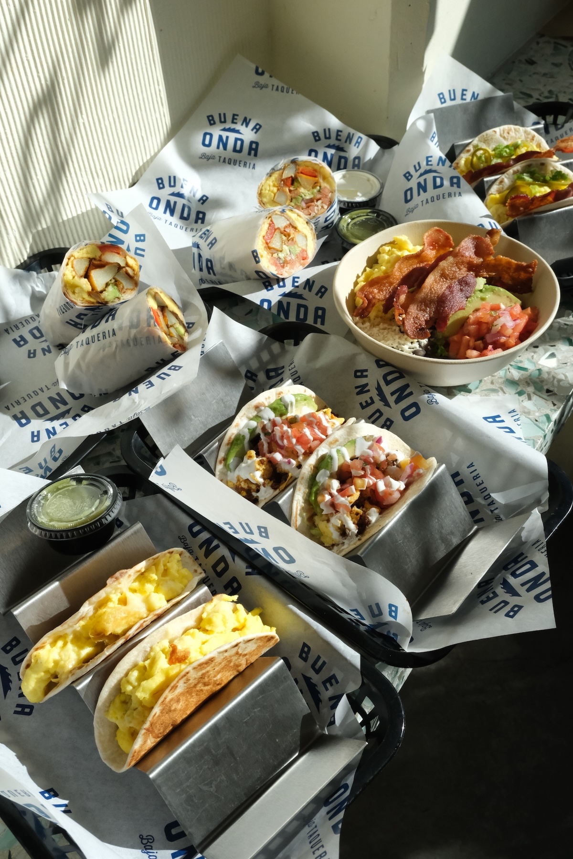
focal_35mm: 33
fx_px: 788
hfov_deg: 40.0
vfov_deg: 57.2
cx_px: 286
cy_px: 430
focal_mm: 22.3
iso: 3200
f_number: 9
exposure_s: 1/4000
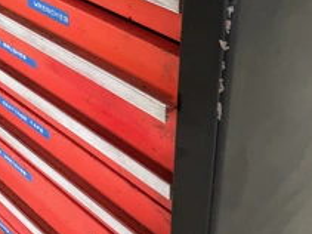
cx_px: 195
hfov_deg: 34.8
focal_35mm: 55
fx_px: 495
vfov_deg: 25.5
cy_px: 15
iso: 320
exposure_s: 1/40
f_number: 1.8
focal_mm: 3
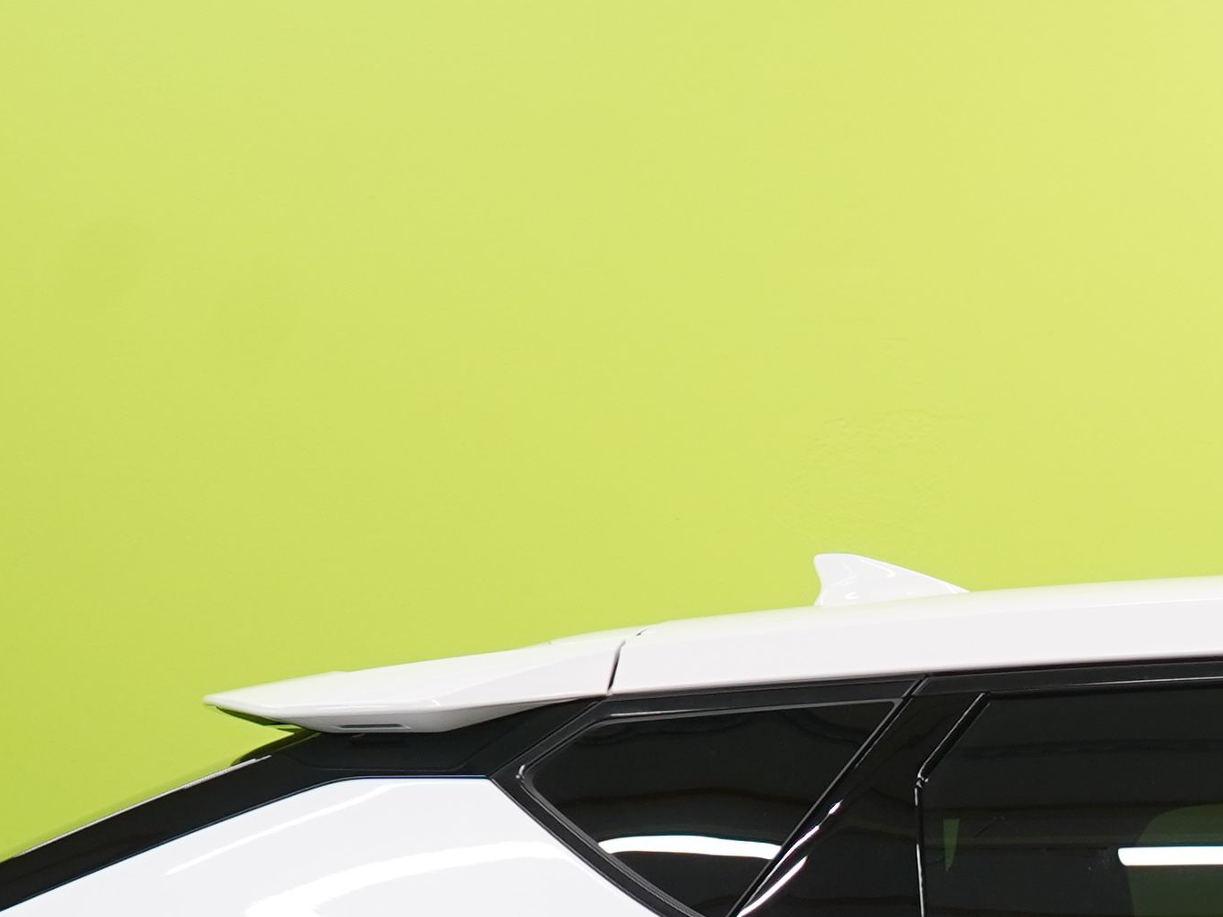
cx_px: 2096
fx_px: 6783
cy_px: 1403
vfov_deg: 7.6
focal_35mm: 192
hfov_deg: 9.8
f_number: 5
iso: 400
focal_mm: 45
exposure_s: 1/40
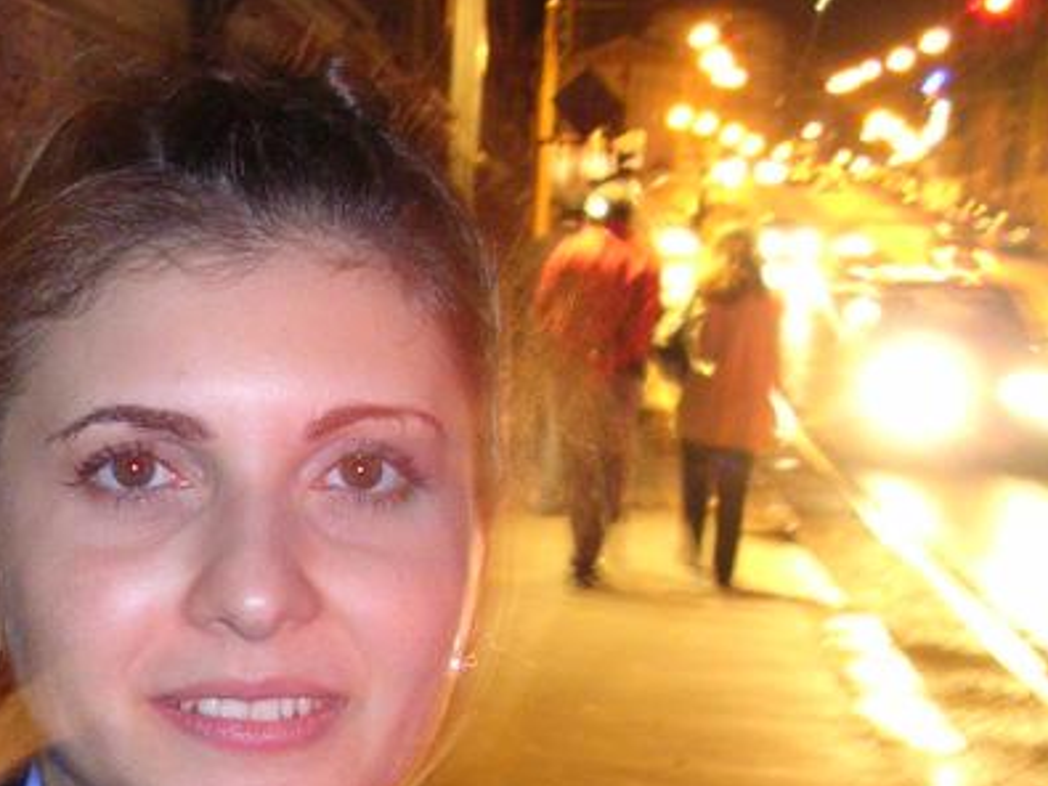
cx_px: 74
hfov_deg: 24.5
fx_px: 2330
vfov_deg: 18.7
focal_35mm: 77
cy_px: 746
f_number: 2.8
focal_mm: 5.8
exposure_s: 1/1.6
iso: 400
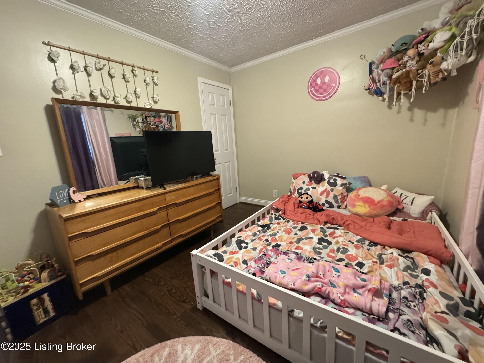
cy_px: 182
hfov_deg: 102.1
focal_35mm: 14
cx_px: 242
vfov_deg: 85.7
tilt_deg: -12.2
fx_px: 196
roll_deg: +3.5
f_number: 2.2
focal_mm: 2.22
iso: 1000
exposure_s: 1/60
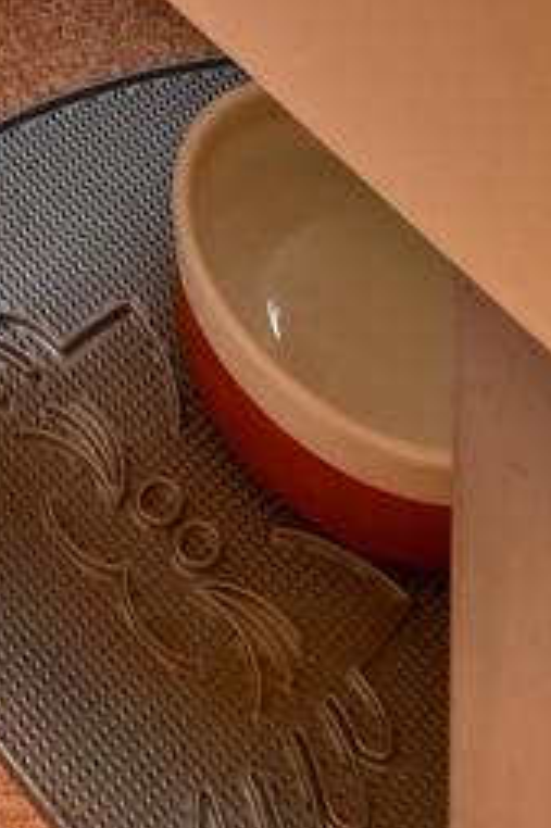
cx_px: -1007
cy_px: -2354
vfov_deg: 8.6
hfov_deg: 9.1
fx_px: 2896
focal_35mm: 126
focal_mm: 16
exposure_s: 1/1.3
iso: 100
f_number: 11
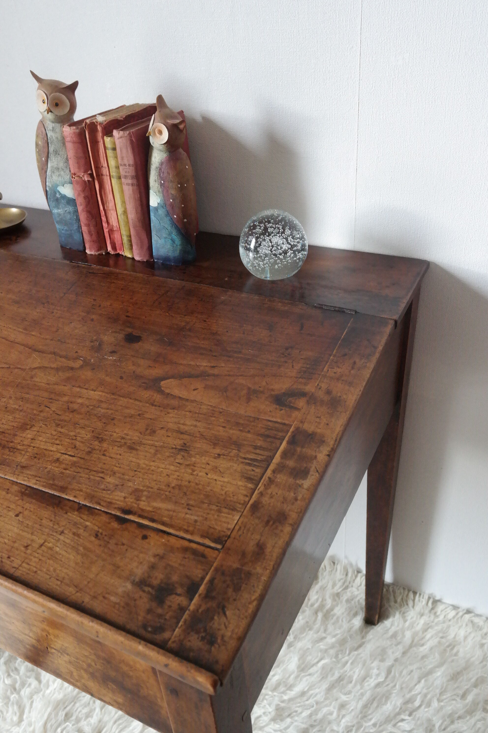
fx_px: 610
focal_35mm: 30
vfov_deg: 61.9
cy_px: 366
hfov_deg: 43.6
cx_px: 244
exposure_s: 1/30
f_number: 5.6
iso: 3200
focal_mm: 20
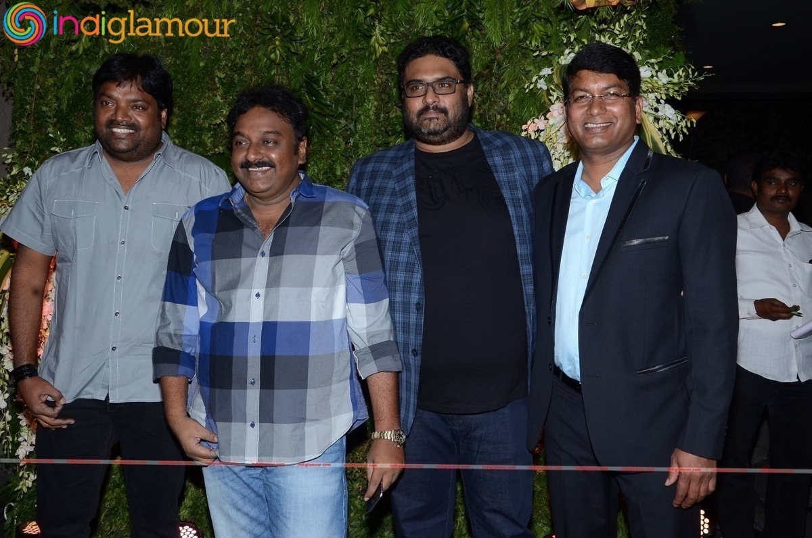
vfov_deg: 35.3
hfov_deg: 51.4
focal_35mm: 38
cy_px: 269
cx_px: 406
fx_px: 844
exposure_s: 1/125
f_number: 9
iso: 500
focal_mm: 25
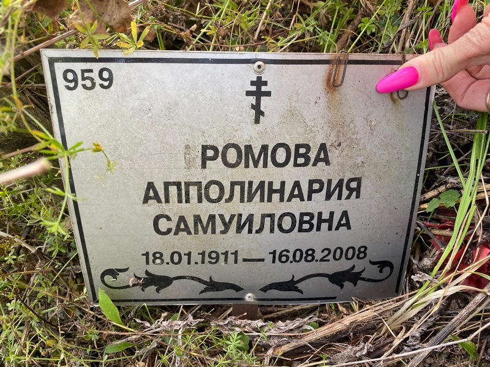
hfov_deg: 67.3
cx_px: 245
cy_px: 184
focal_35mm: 26
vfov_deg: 53.1
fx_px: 368
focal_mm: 4.25
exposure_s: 1/121
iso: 100
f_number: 1.8
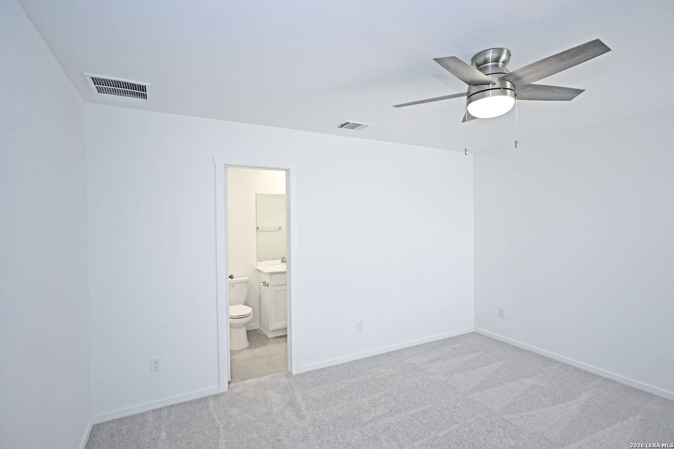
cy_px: 224
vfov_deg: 67.4
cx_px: 337
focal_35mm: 18
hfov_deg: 90.0
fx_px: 337
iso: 64
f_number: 3.5
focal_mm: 12
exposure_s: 1/25
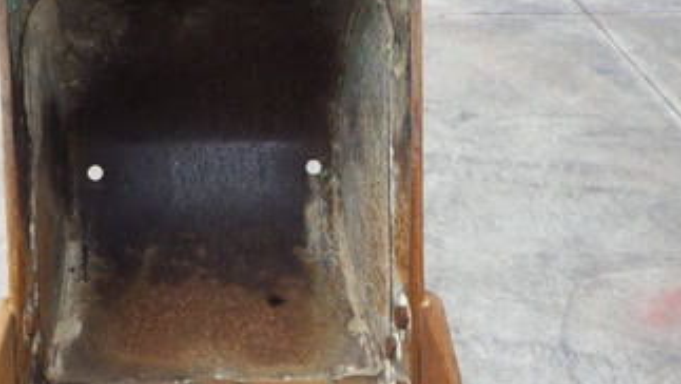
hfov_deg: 37.1
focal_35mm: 55
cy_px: 241
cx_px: 192
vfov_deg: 21.8
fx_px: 994
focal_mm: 6.1
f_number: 3.8
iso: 125
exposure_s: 1/125
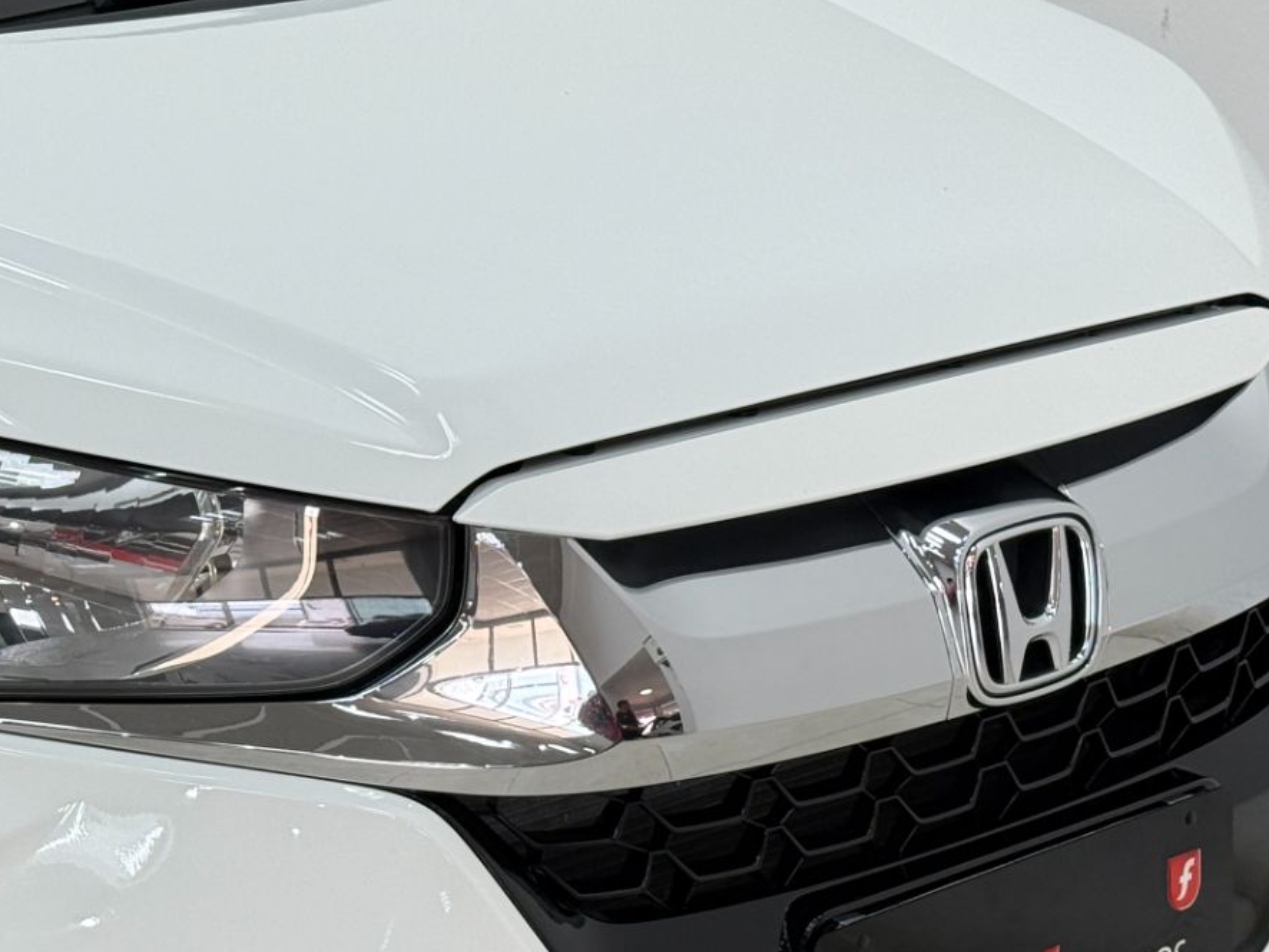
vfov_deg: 14.2
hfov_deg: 18.6
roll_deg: +0.3
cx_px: 166
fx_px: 3814
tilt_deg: -17.1
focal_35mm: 104
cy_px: 749
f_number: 1.78
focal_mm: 6.76
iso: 160
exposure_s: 1/120
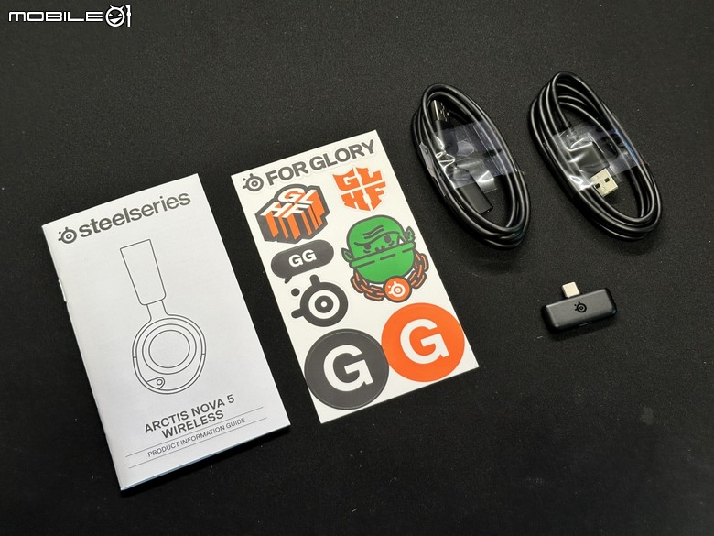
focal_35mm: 48
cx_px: 357
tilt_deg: -66.1
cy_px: 268
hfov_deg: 39.7
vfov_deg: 30.3
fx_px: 990
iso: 80
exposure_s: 1/112
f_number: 1.78
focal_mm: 6.86
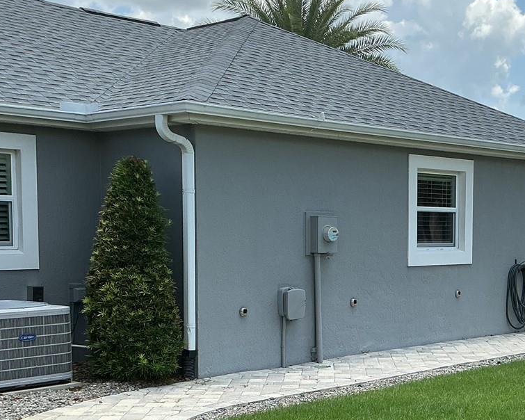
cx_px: 390
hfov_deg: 30.9
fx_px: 932
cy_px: 301
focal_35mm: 60
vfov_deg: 25.2
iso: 25
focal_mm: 3
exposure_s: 1/1534
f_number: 1.8
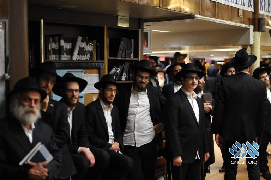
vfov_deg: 27.0
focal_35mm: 50
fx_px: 376
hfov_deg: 39.6
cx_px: 136
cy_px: 90
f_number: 1.8
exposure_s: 1/100
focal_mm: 50
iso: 800
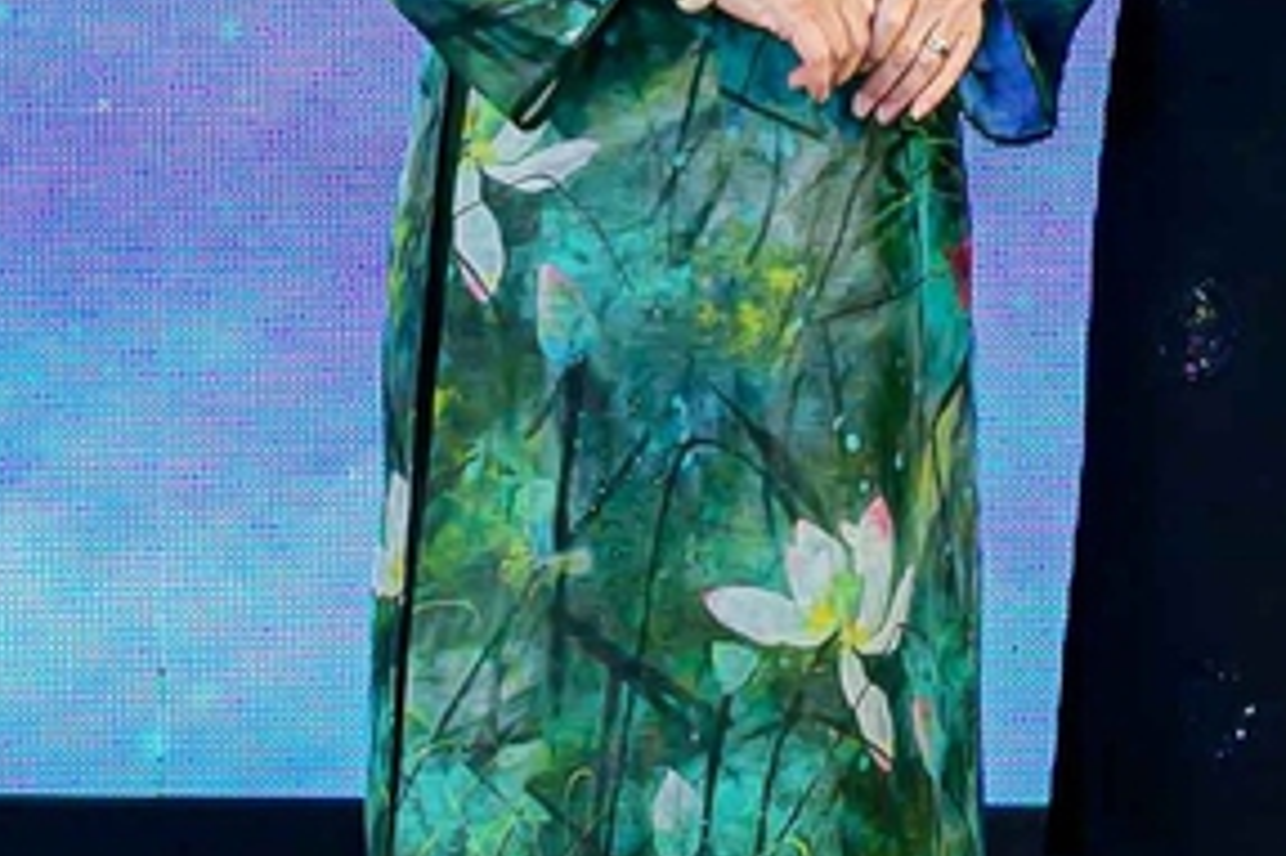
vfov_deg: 6.7
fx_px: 7176
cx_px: 2464
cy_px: -652
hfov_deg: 9.6
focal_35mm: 201
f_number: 4.5
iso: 400
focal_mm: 32
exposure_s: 1/125
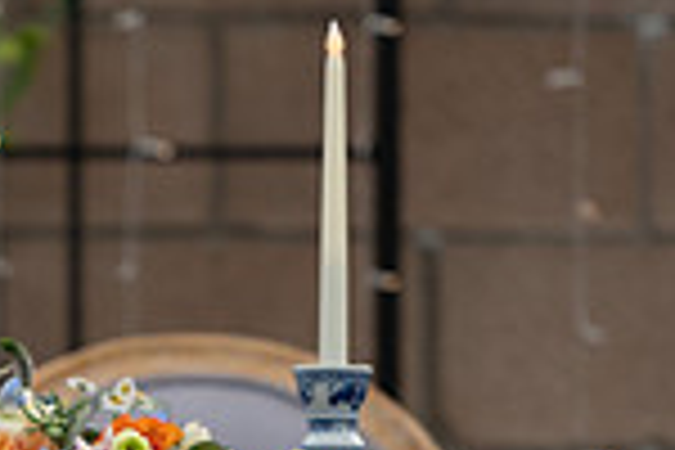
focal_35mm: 640
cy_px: 740
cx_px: -338
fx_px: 11999
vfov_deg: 2.1
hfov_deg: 3.2
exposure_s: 1/1600
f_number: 2.8
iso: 400
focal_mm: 165
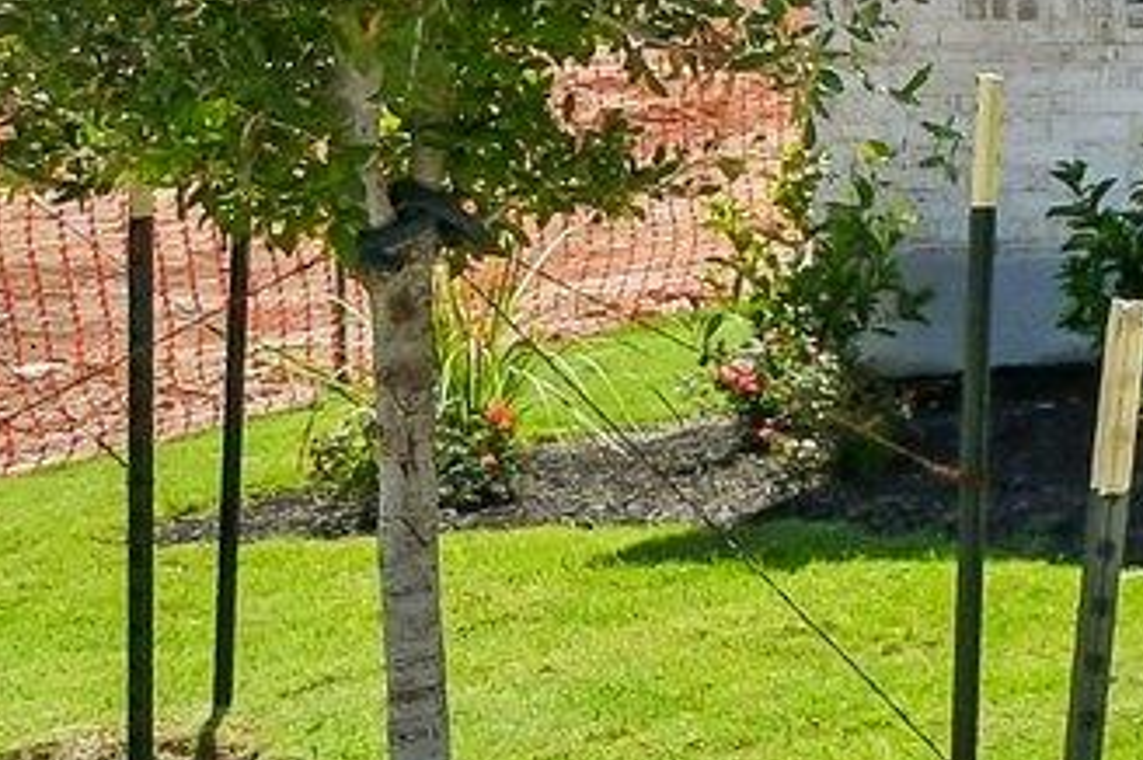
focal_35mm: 103
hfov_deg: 13.9
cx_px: 2760
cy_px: -824
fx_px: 3271
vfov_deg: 11.7
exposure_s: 1/1250
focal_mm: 11
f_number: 8
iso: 400
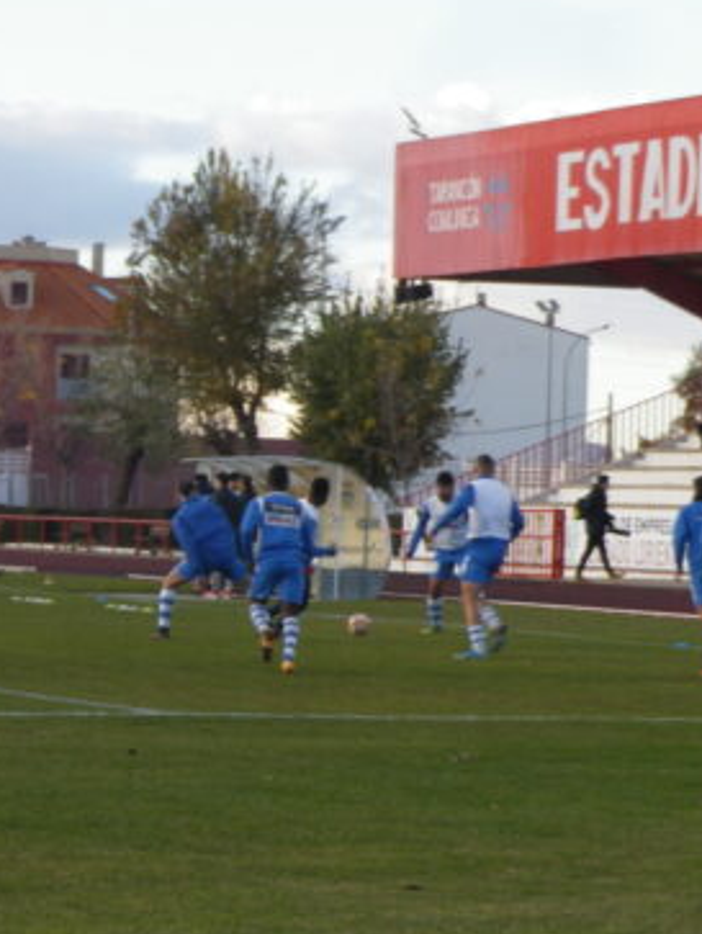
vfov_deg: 11.0
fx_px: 4832
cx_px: 108
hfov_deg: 8.3
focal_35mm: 179
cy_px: 553
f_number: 5.1
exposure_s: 1/125
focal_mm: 19.1
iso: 80
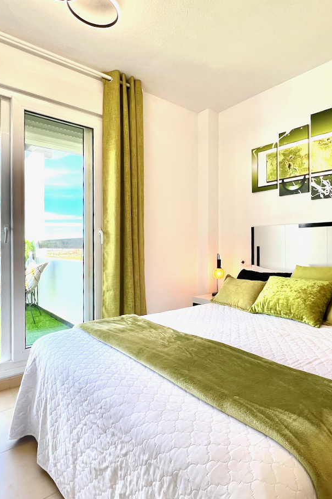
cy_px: 245
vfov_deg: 86.9
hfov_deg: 63.5
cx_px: 211
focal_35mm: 19
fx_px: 263
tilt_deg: +0.1
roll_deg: -1.9
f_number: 1.8
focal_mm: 1.57
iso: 32
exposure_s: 1/112
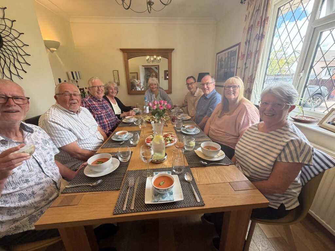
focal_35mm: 14
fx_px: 135
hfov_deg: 102.1
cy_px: 126
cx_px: 168
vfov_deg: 85.7
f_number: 2.2
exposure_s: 1/100
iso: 200
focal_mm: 2.22
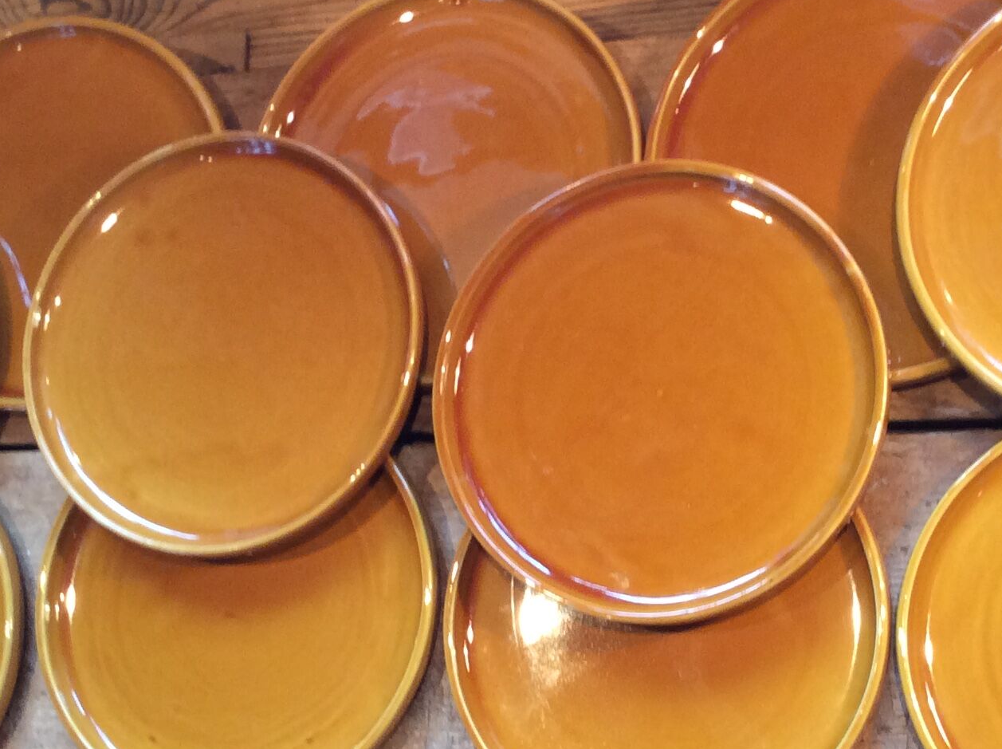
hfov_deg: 29.3
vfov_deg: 22.2
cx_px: 625
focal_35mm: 66
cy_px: 433
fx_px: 1908
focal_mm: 3.3
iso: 80
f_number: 2.4
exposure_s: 1/25
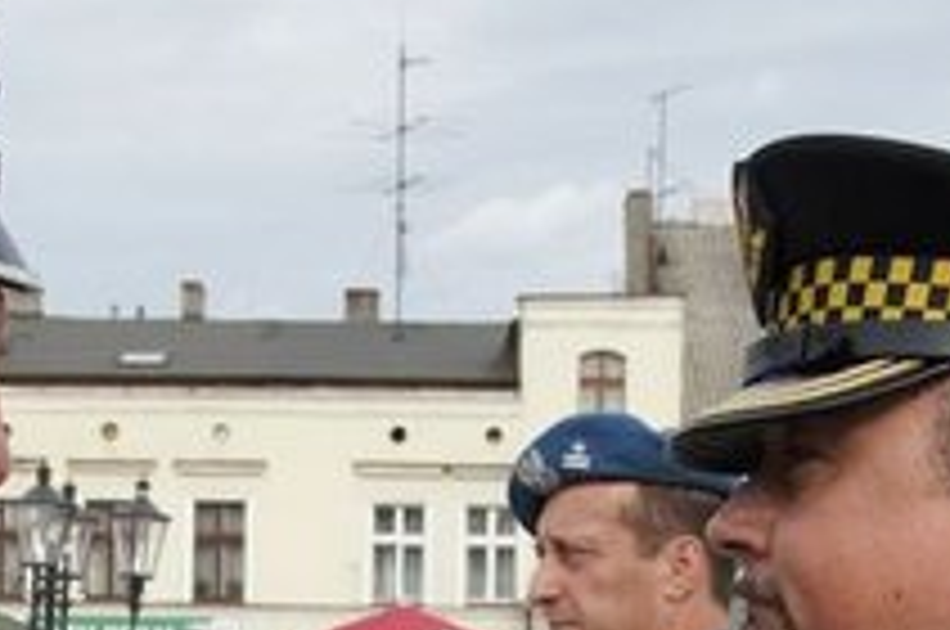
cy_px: 774
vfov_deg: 12.0
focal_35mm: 111
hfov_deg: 18.4
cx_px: 320
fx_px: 2925
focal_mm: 24
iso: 100
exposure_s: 1/100
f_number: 9
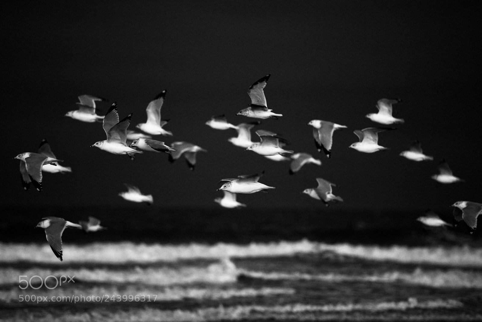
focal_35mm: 195
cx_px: 241
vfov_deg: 7.0
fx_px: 2612
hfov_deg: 10.5
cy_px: 161
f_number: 2.8
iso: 1000
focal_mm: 195
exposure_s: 1/250
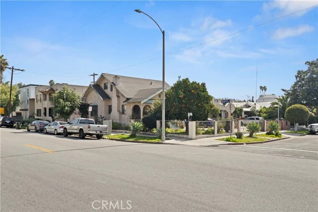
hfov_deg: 69.4
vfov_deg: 49.6
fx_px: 230
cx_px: 159
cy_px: 106
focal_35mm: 26
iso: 250
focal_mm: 26
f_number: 9
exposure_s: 1/40
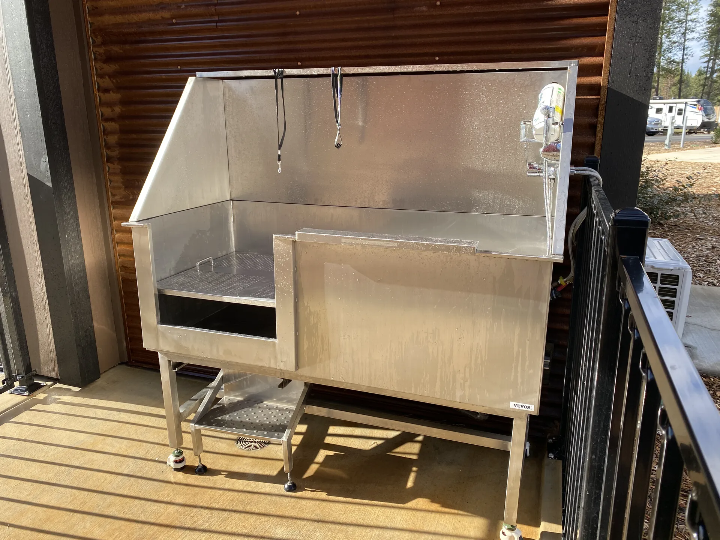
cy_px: 270
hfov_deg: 67.3
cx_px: 360
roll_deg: +0.4
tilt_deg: -16.4
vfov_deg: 53.1
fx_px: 541
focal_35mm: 26
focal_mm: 4.25
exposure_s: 1/504
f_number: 1.8
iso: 32
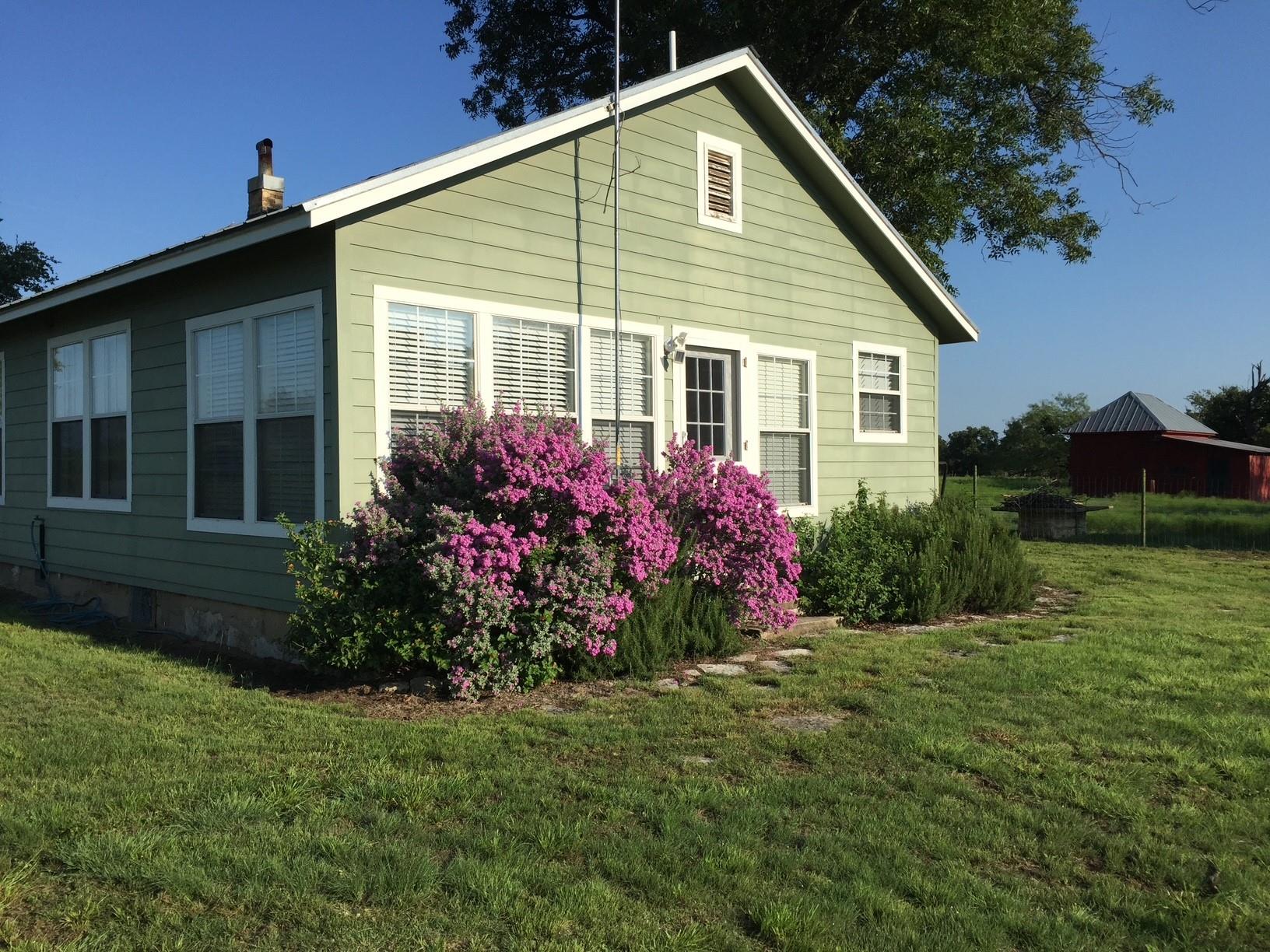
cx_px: 635
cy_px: 476
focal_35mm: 29
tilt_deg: +0.2
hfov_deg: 61.7
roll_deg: -0.1
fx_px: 1064
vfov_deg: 48.2
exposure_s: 1/2326
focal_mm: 4.15
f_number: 2.2
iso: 32
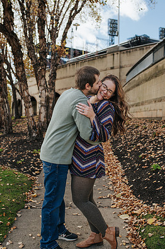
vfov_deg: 48.5
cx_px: 86
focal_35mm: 40
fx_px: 275
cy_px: 124
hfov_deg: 33.3
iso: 160
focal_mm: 35
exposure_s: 1/640
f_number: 3.5
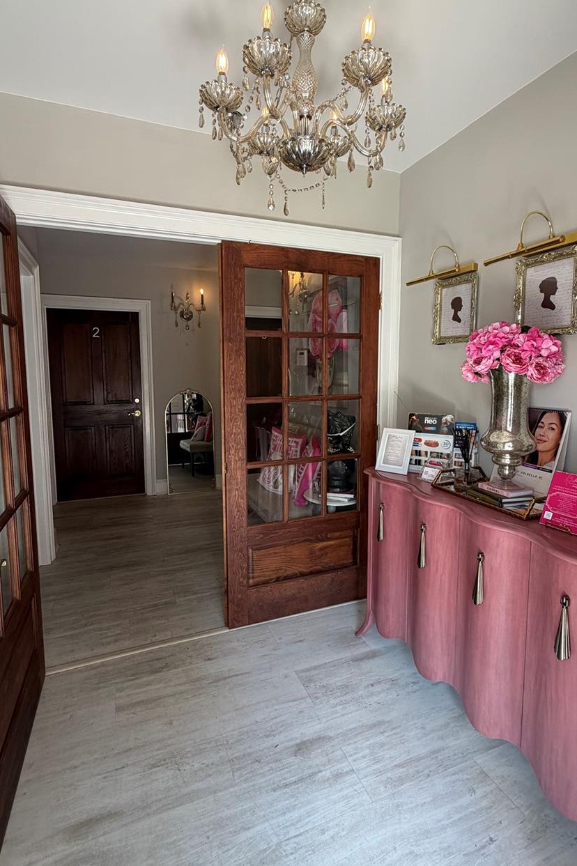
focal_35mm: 18
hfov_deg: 67.4
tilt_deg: -6.0
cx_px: 291
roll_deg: +0.1
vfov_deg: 90.0
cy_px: 415
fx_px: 433
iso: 125
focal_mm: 2.22
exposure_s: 1/120
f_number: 2.2
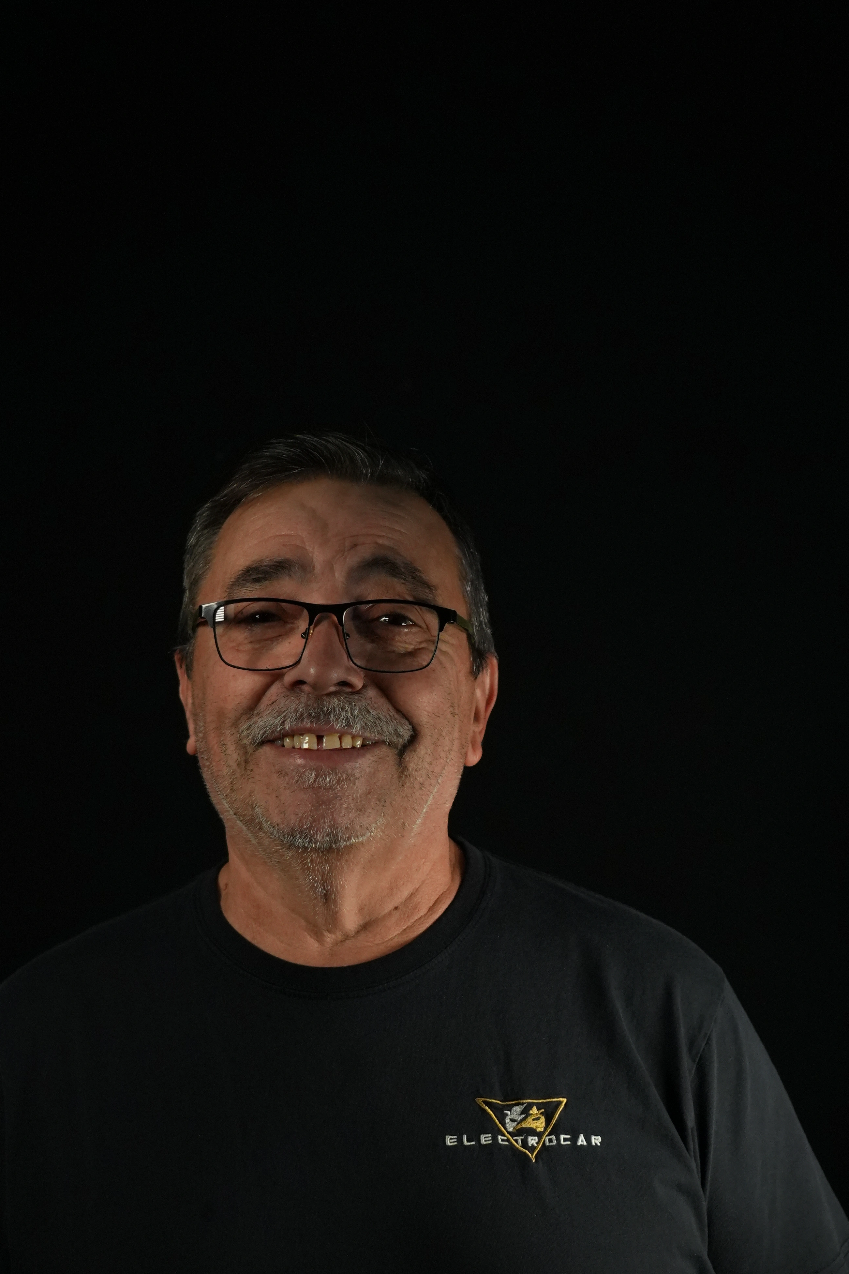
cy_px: 917
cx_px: 379
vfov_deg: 30.3
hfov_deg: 20.7
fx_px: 2322
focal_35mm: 66
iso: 1250
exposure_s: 1/2000
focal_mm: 27.6
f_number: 2.8
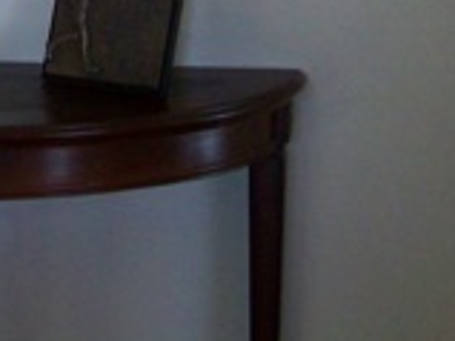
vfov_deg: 10.1
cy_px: -201
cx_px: -77
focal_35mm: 141
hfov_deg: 13.6
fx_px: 1852
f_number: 2.8
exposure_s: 1/40
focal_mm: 5.8
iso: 130
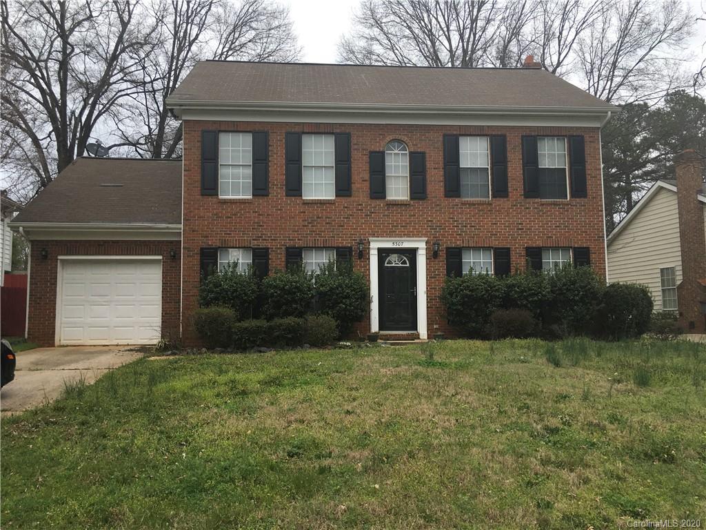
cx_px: 353
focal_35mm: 29
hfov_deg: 61.7
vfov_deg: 48.2
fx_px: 591
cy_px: 265
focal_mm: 4.15
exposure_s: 1/329
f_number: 2.2
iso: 25
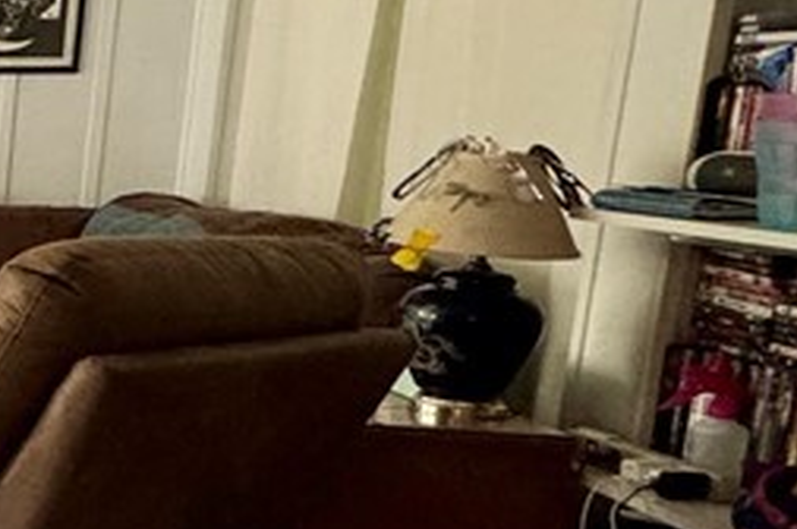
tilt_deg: -10.4
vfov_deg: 22.9
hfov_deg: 20.6
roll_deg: -0.9
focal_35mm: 59
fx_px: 1305
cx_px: -706
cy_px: 321
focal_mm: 2.22
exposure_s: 1/120
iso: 320
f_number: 2.2
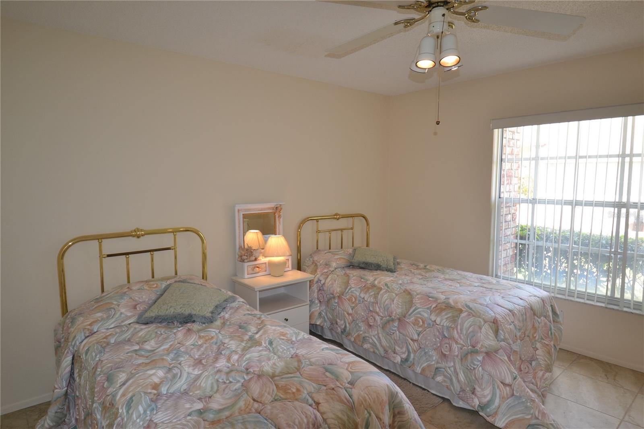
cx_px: 322
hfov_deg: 81.2
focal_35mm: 21
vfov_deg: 59.5
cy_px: 214
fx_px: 376
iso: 360
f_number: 4
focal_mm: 14
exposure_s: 1/125
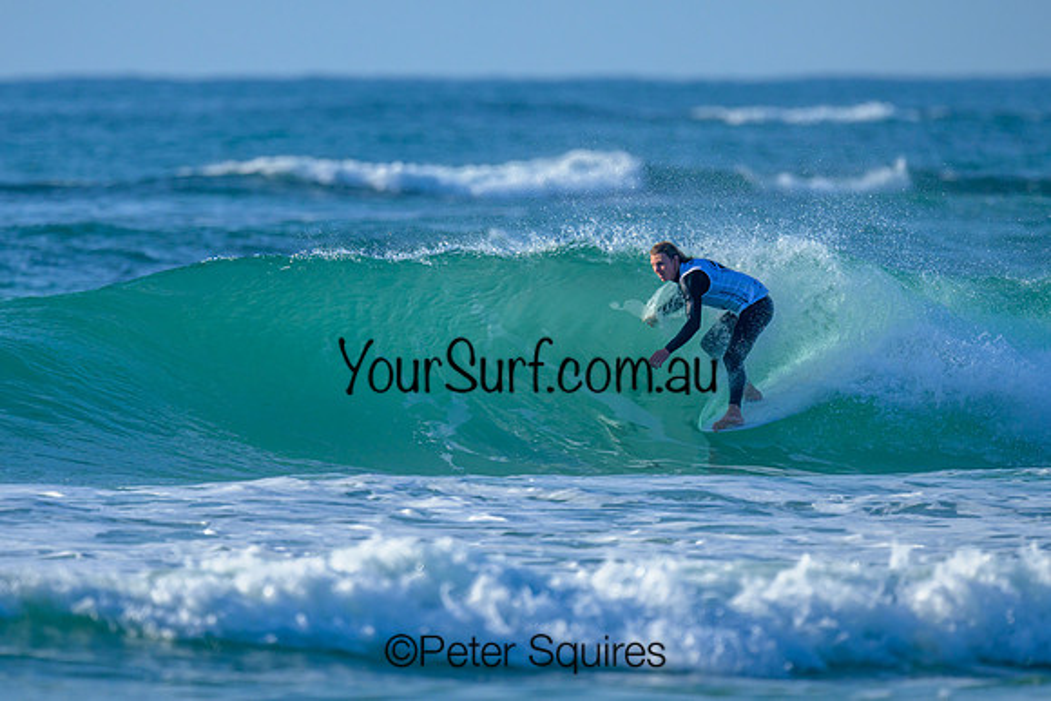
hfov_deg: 1.9
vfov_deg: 1.3
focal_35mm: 1100
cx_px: 481
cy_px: 295
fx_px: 32119
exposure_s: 1/2000
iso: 280
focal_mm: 800
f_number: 6.3
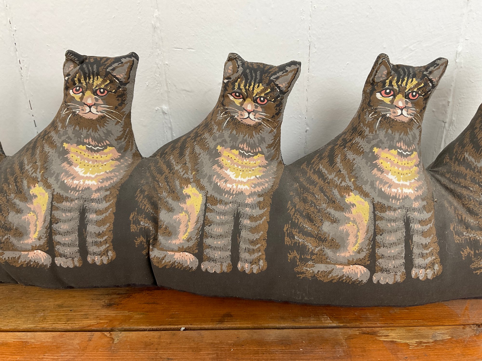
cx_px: 241
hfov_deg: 61.7
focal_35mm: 29
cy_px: 180
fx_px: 404
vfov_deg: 48.2
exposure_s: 1/122
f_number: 1.8
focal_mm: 3
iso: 40
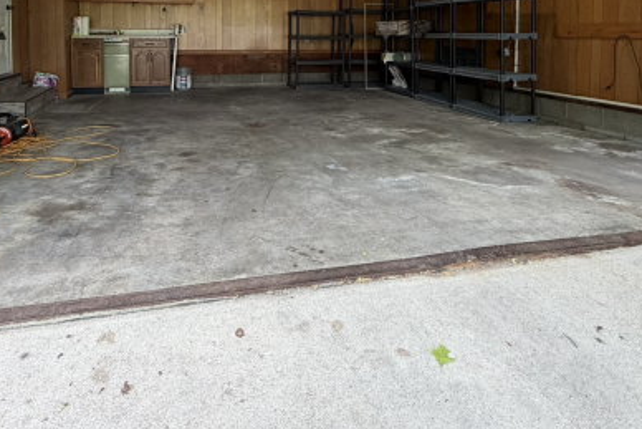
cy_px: 50
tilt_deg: -3.3
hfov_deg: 71.1
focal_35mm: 25
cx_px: 272
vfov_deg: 46.7
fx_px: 446
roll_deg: +0.1
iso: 200
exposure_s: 1/120
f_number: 2.2
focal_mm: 2.22
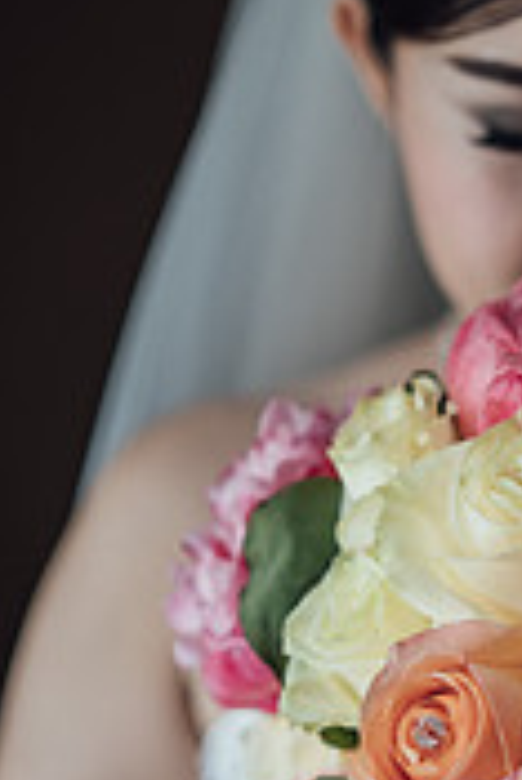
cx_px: 558
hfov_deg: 14.9
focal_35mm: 90
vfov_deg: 22.5
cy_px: 526
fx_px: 1953
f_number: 1.4
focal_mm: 35
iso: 320
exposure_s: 1/640
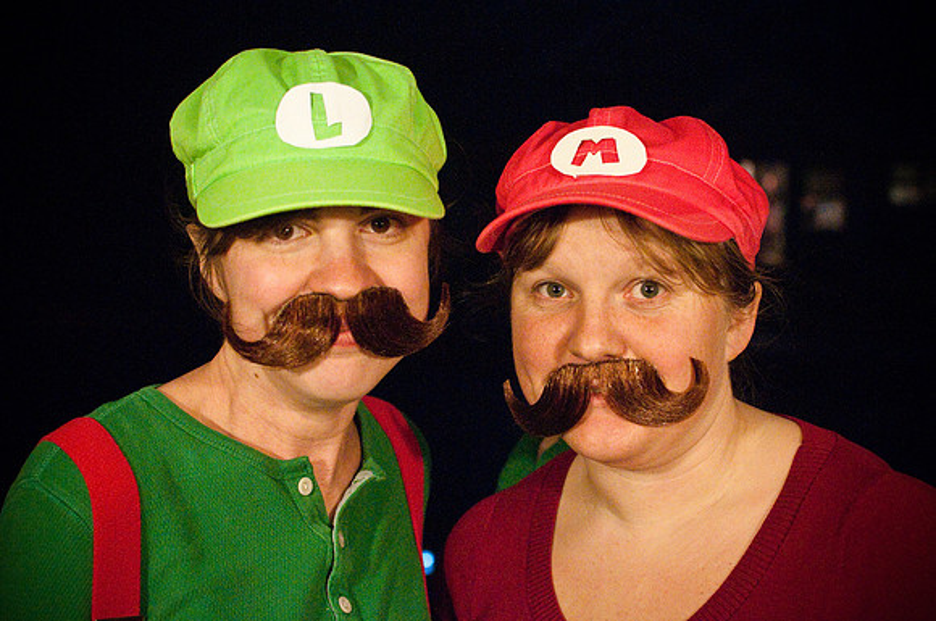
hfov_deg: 37.9
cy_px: 310
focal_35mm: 52
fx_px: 1363
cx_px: 468
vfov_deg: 25.7
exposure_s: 1/125
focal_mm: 35
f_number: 2.8
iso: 3200
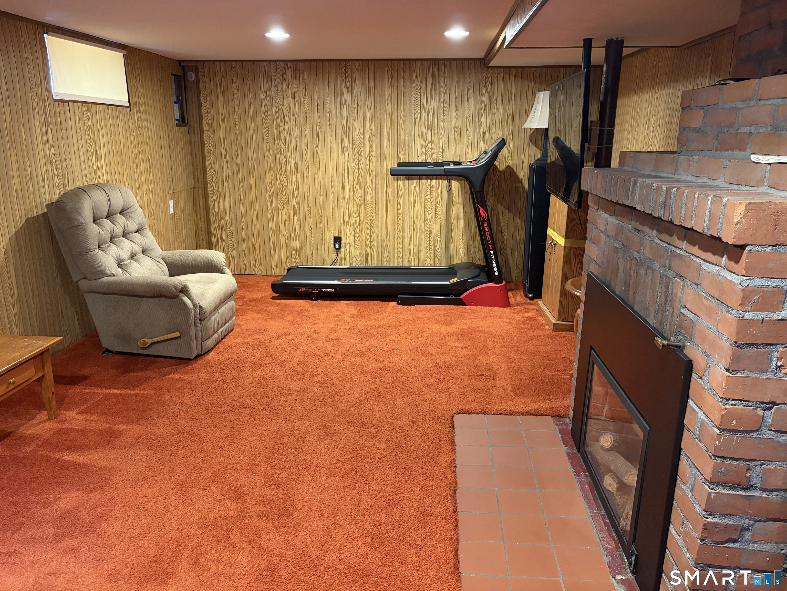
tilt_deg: -15.2
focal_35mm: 26
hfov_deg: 67.3
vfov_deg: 53.1
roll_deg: +0.0
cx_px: 394
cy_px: 296
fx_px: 591
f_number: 1.6
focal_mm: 5.96
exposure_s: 1/40
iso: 500
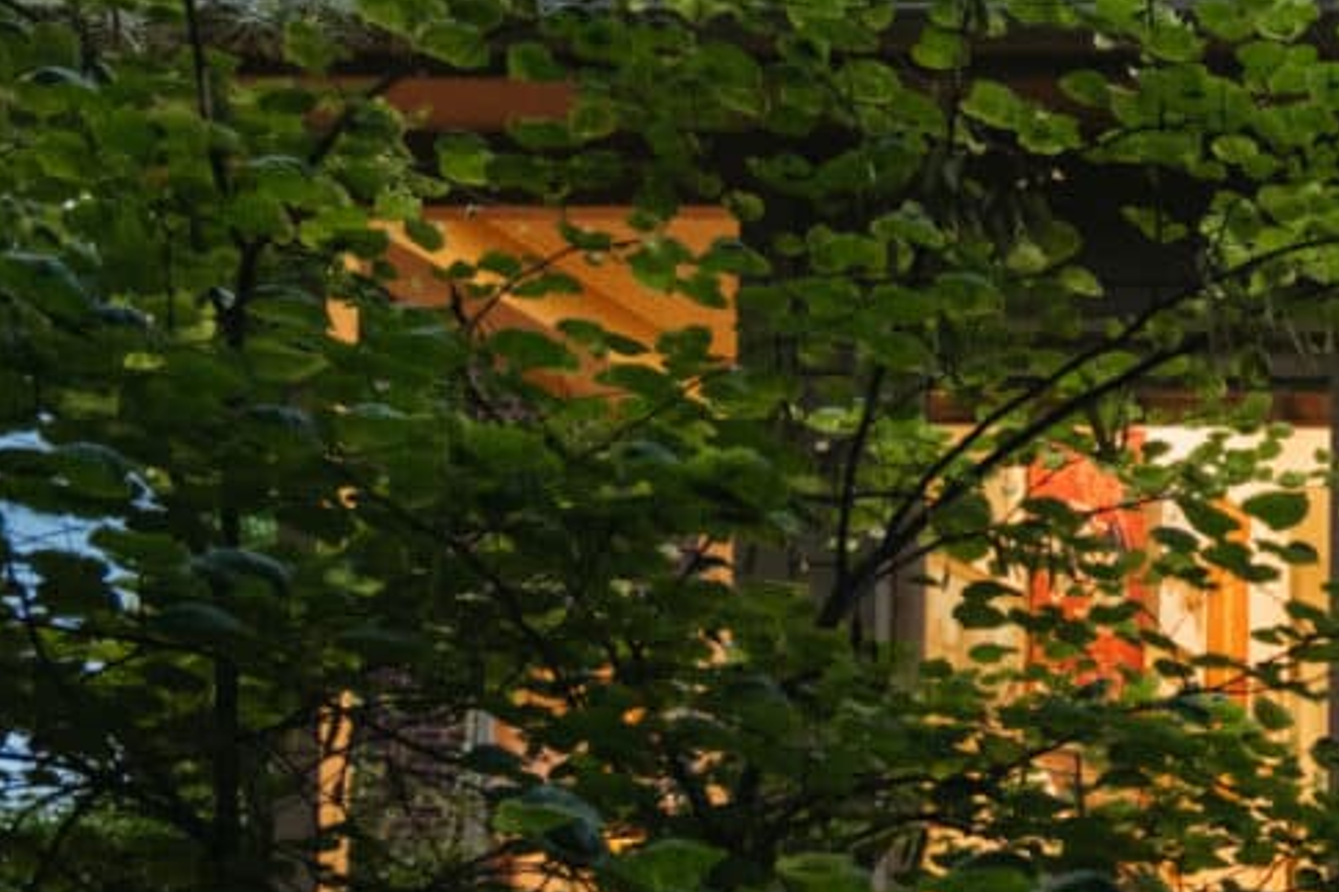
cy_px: 773
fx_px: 2826
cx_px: 1980
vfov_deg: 17.7
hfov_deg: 22.2
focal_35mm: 76
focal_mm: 16
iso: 640
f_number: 2.8
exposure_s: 1/60
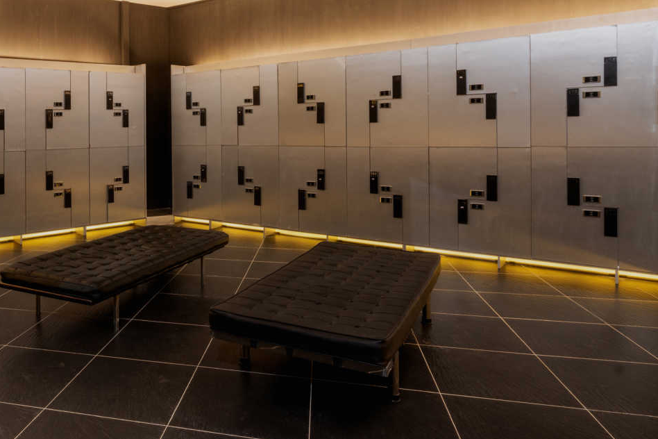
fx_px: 493
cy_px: 153
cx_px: 164
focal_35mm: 27
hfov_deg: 63.4
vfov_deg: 47.3
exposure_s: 2
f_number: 8
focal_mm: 16
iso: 320
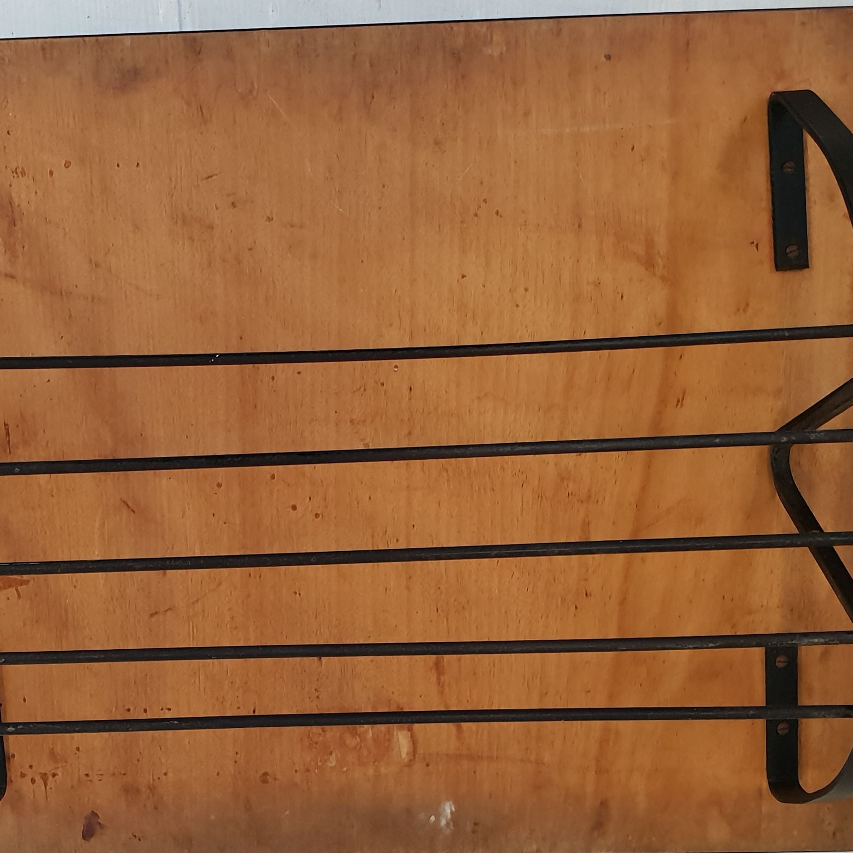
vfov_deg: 33.3
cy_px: 512
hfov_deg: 33.3
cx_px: 328
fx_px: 1422
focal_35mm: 51
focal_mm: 4.3
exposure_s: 1/50
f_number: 2.4
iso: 200
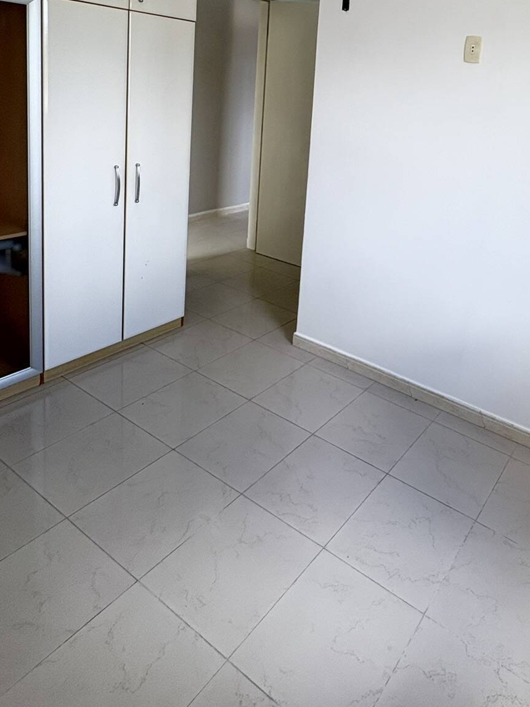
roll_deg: -6.5
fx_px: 510
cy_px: 161
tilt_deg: -6.2
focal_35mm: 25
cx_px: 438
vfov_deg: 64.4
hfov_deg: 50.9
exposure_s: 1/120
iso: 125
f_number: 2.2
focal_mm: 2.22
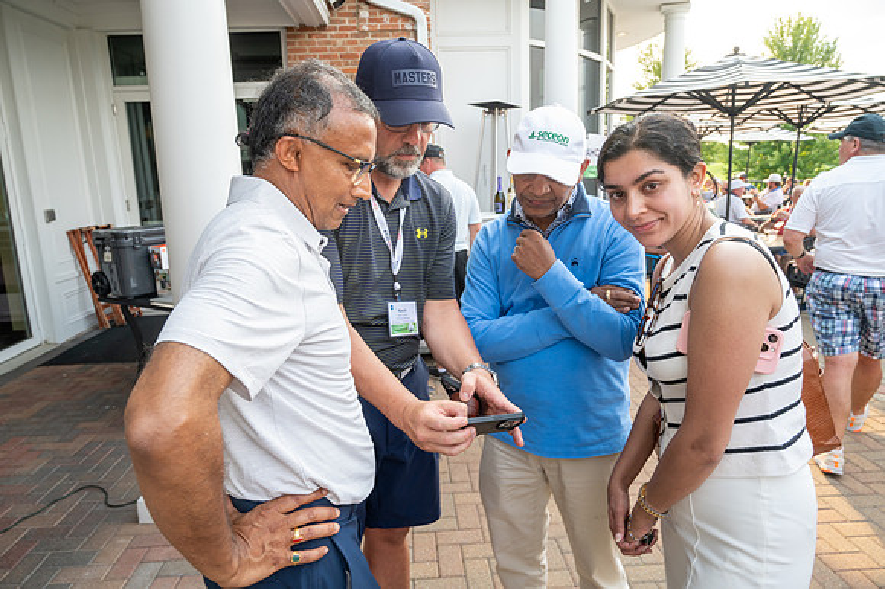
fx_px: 590
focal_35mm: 24
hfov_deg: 73.8
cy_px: 294
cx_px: 442
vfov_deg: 53.1
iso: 250
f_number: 6.3
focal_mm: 24
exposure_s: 1/80
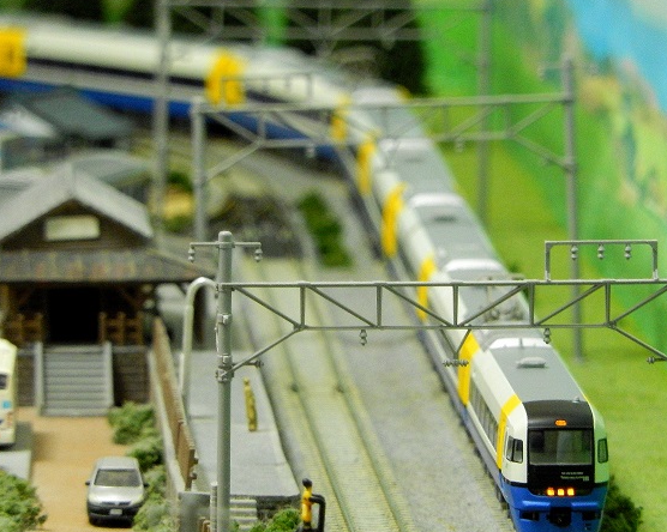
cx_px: 393
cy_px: 304
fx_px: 9291
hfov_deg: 4.1
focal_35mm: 471
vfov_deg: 3.3
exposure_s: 1/8
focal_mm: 68.7
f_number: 6.2
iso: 800
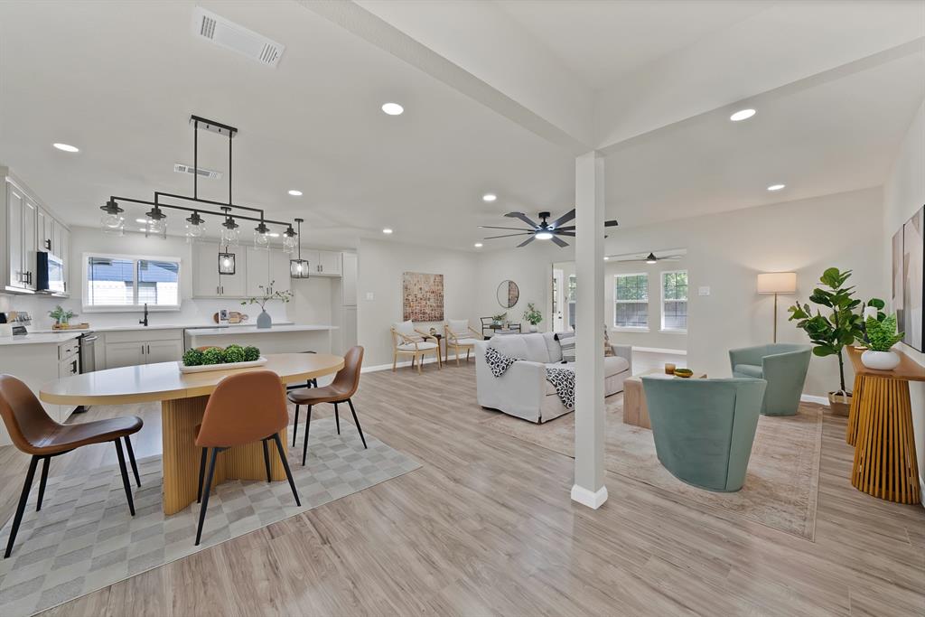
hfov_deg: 112.6
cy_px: 308
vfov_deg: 90.0
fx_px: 308
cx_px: 462
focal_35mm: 12
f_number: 9
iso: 640
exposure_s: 1/4
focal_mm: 12
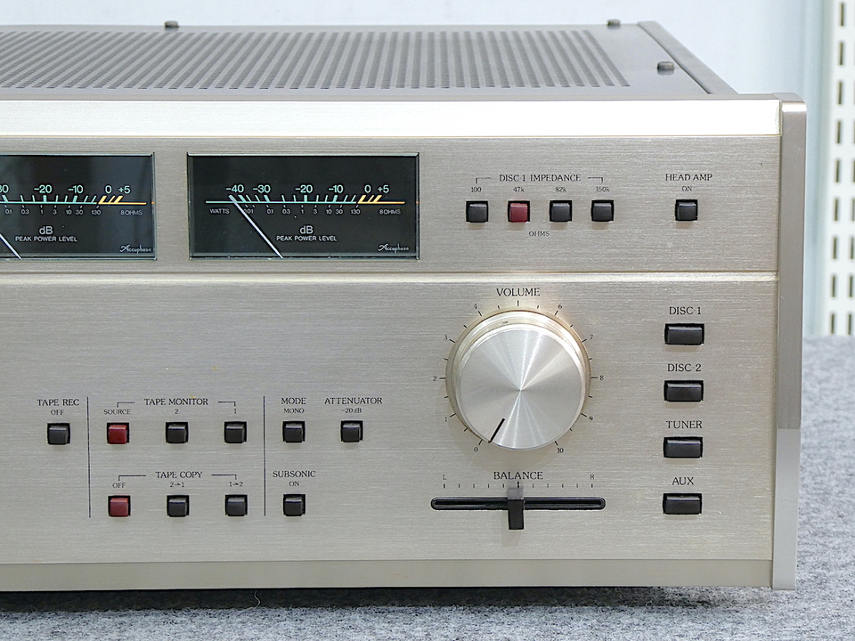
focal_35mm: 98
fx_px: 2421
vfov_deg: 15.1
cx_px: 428
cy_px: 320
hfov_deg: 20.0
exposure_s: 1/8
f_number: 5
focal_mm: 17.5
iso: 200
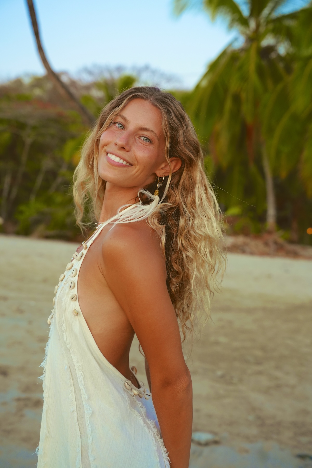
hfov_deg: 28.6
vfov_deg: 41.9
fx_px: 611
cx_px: 156
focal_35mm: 47
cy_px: 234
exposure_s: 1/160
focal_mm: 47
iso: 1600
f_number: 4
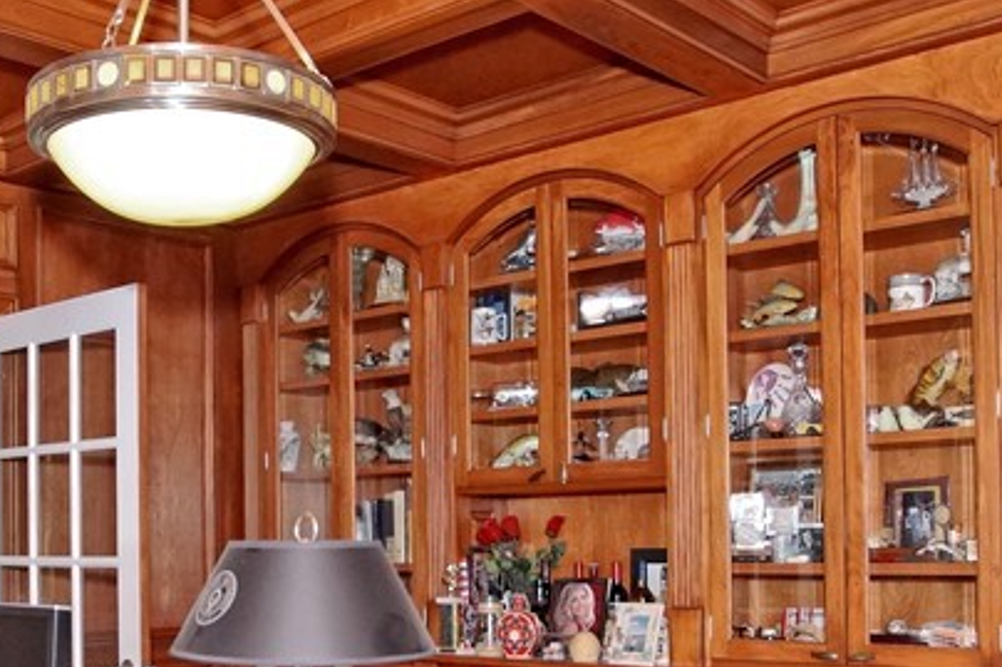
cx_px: 319
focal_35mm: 44
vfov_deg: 29.5
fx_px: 1234
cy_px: 537
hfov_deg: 43.5
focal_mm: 11
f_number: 4.5
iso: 800
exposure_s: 1/160
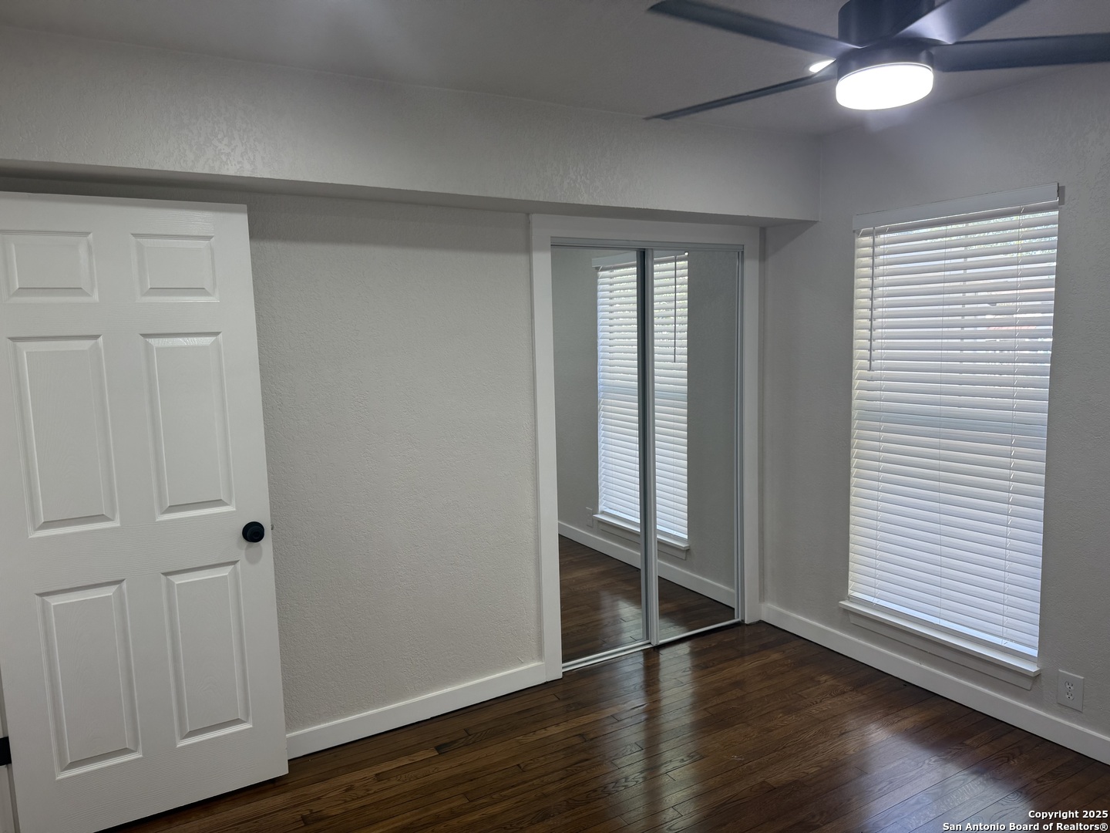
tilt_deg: -6.6
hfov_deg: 71.6
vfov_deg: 56.8
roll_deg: +1.0
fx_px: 770
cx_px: 555
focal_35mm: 24
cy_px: 416
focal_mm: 6.76
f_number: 1.78
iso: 80
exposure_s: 1/120
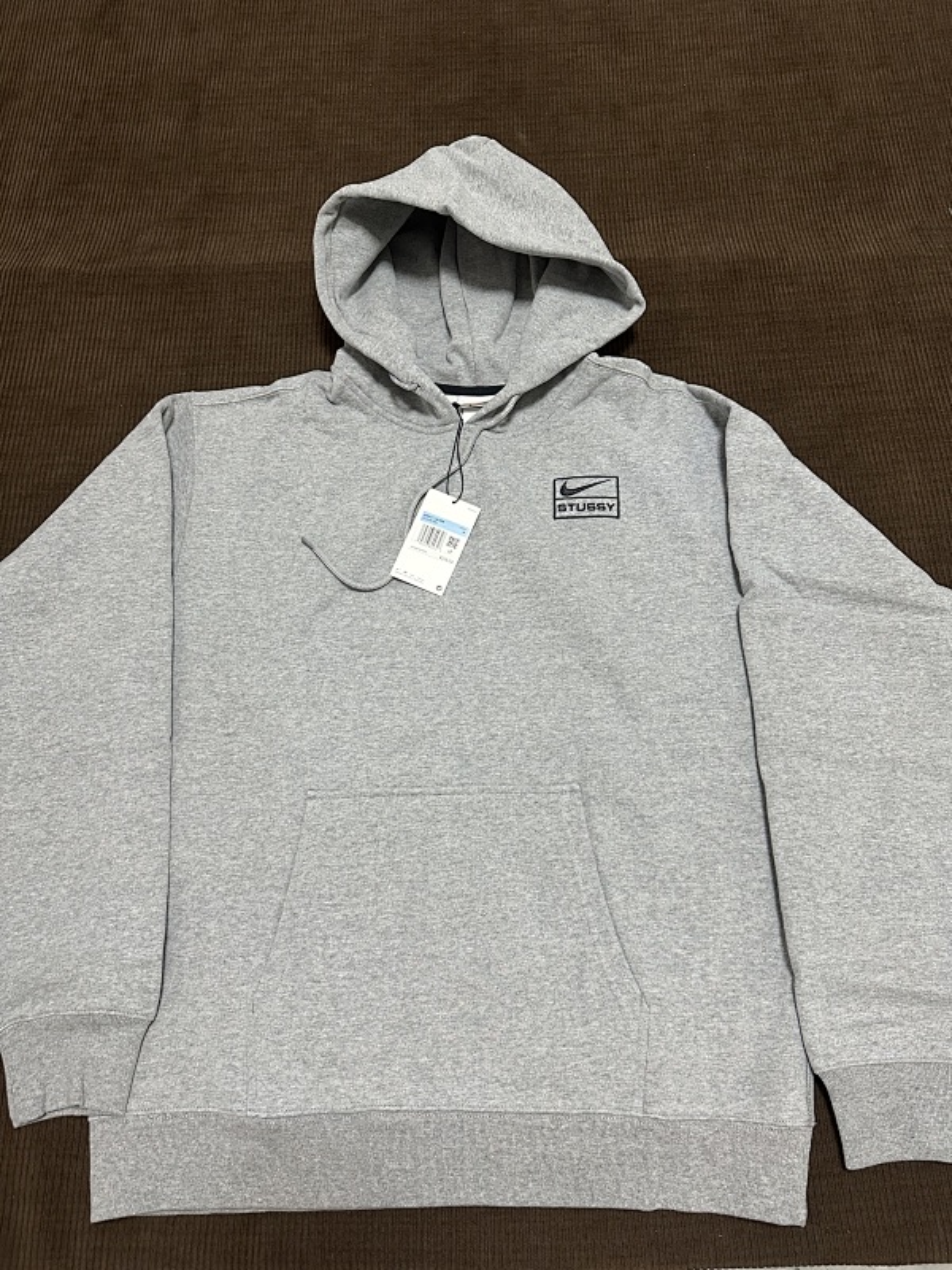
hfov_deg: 56.8
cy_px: 635
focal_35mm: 24
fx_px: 880
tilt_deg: -69.8
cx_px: 476
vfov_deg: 71.6
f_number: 1.78
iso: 400
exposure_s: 1/60
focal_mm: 6.86
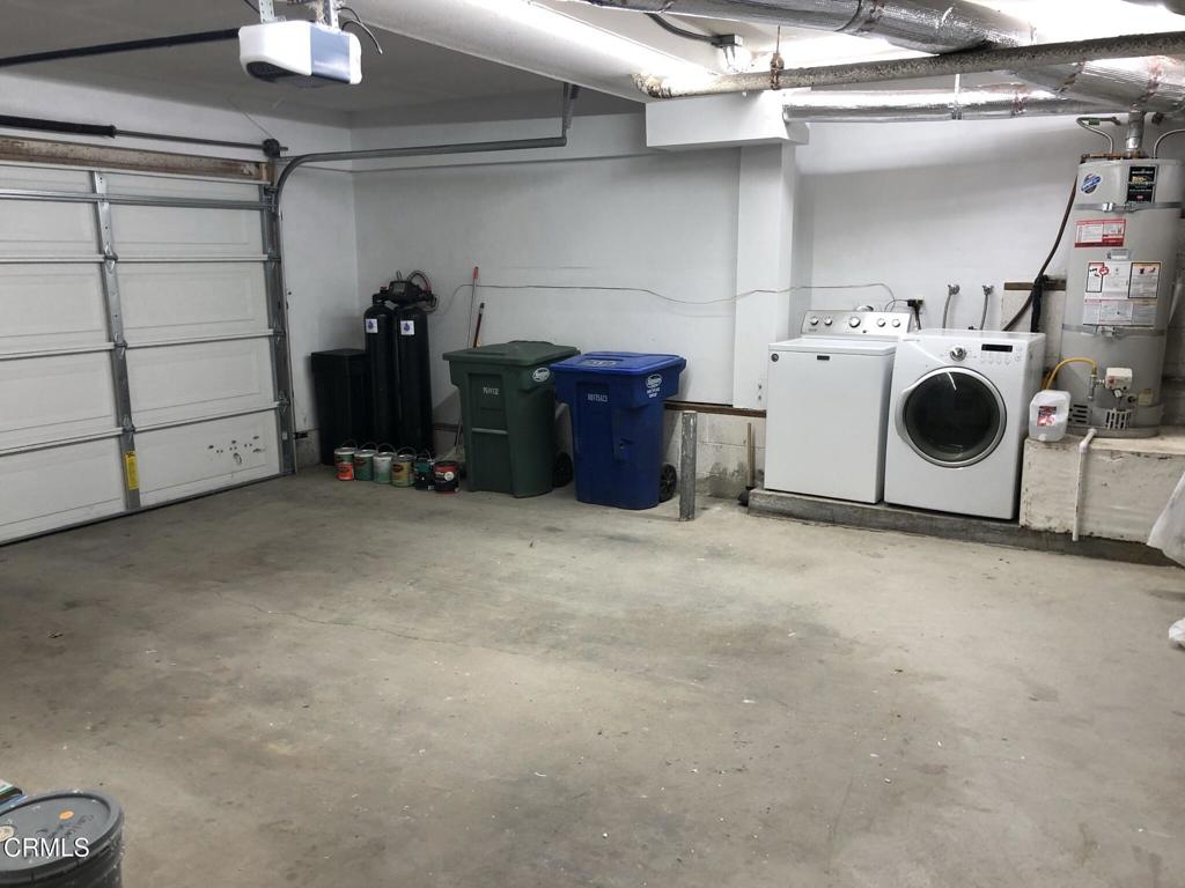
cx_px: 592
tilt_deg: -11.6
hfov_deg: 63.4
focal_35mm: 28
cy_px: 444
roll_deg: +0.6
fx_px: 959
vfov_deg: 49.7
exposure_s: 1/30
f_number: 1.8
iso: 25
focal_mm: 4
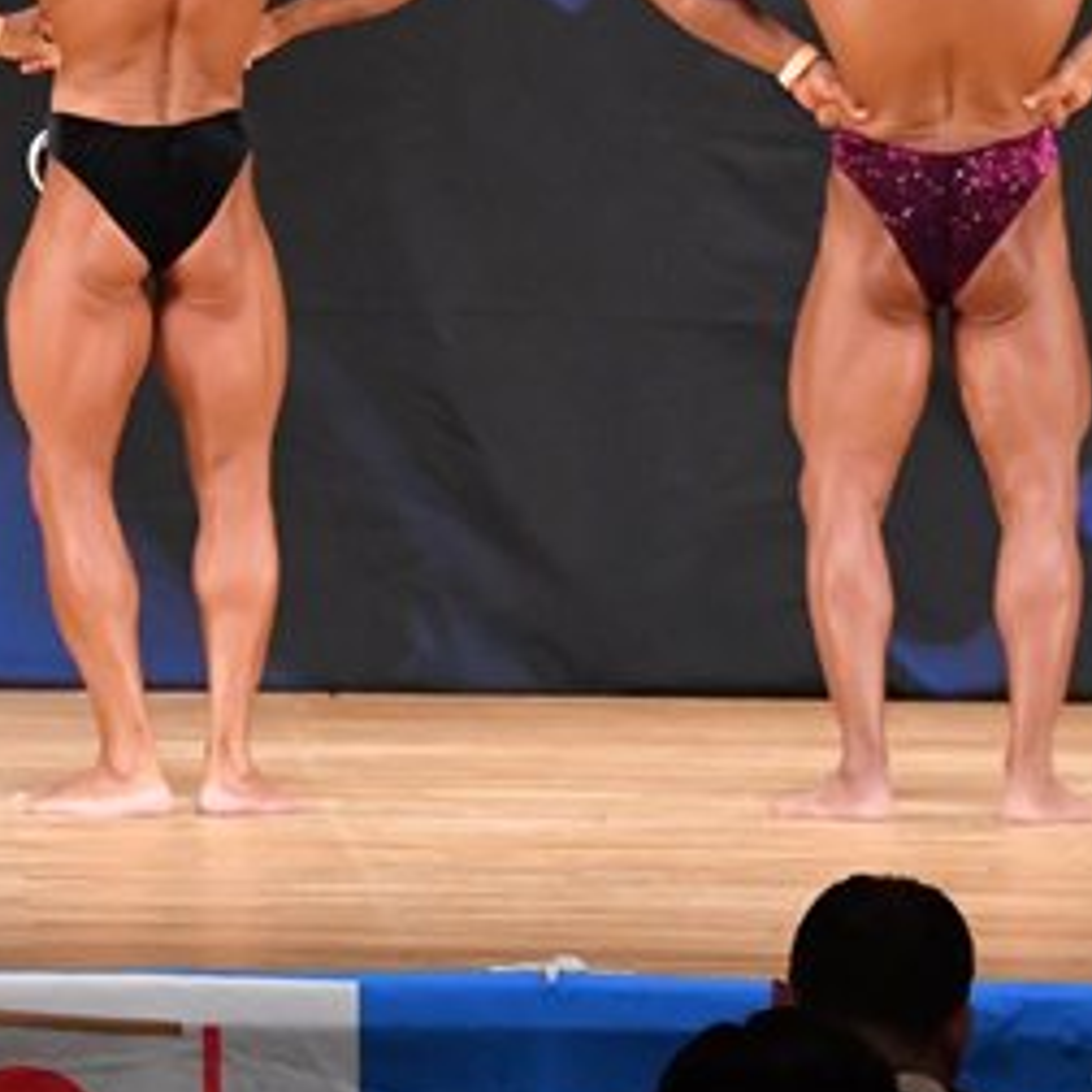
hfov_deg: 3.7
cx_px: 67
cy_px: 48
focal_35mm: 478
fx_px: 17060
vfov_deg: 3.7
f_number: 5.6
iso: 6400
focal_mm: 122
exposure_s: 1/400
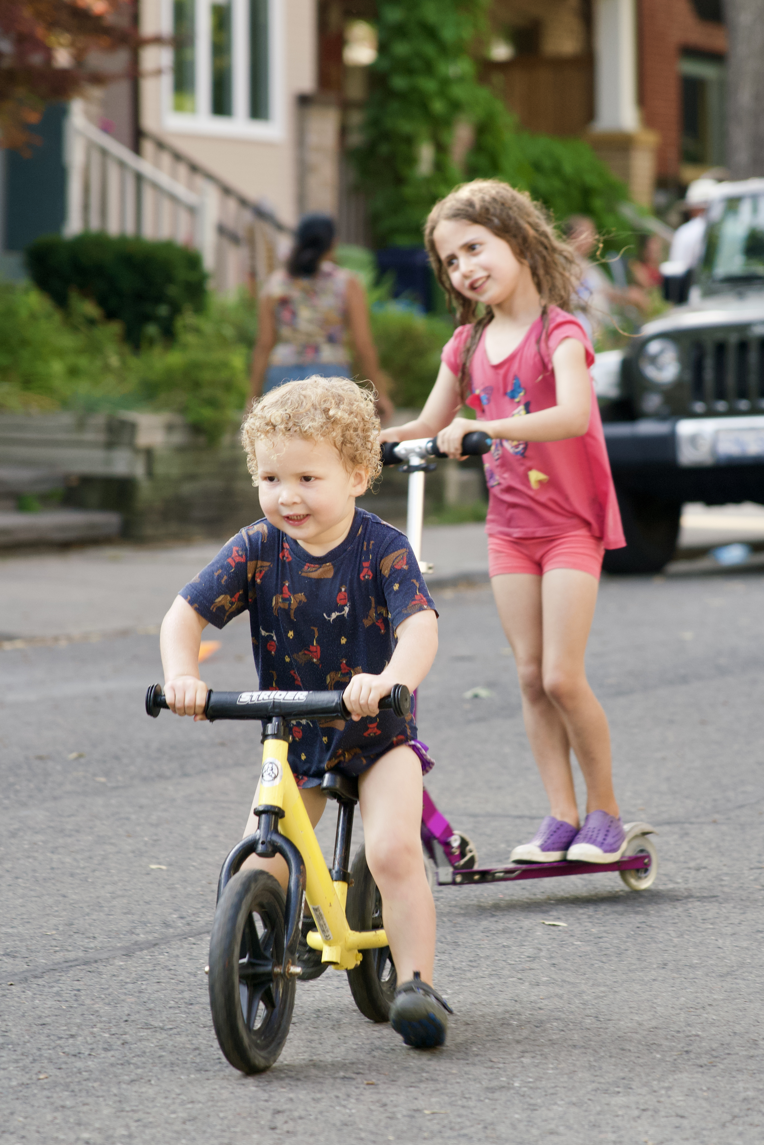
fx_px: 3341
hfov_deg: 13.0
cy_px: 572
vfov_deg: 19.5
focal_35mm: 105
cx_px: 382
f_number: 4
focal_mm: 105
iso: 500
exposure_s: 1/250
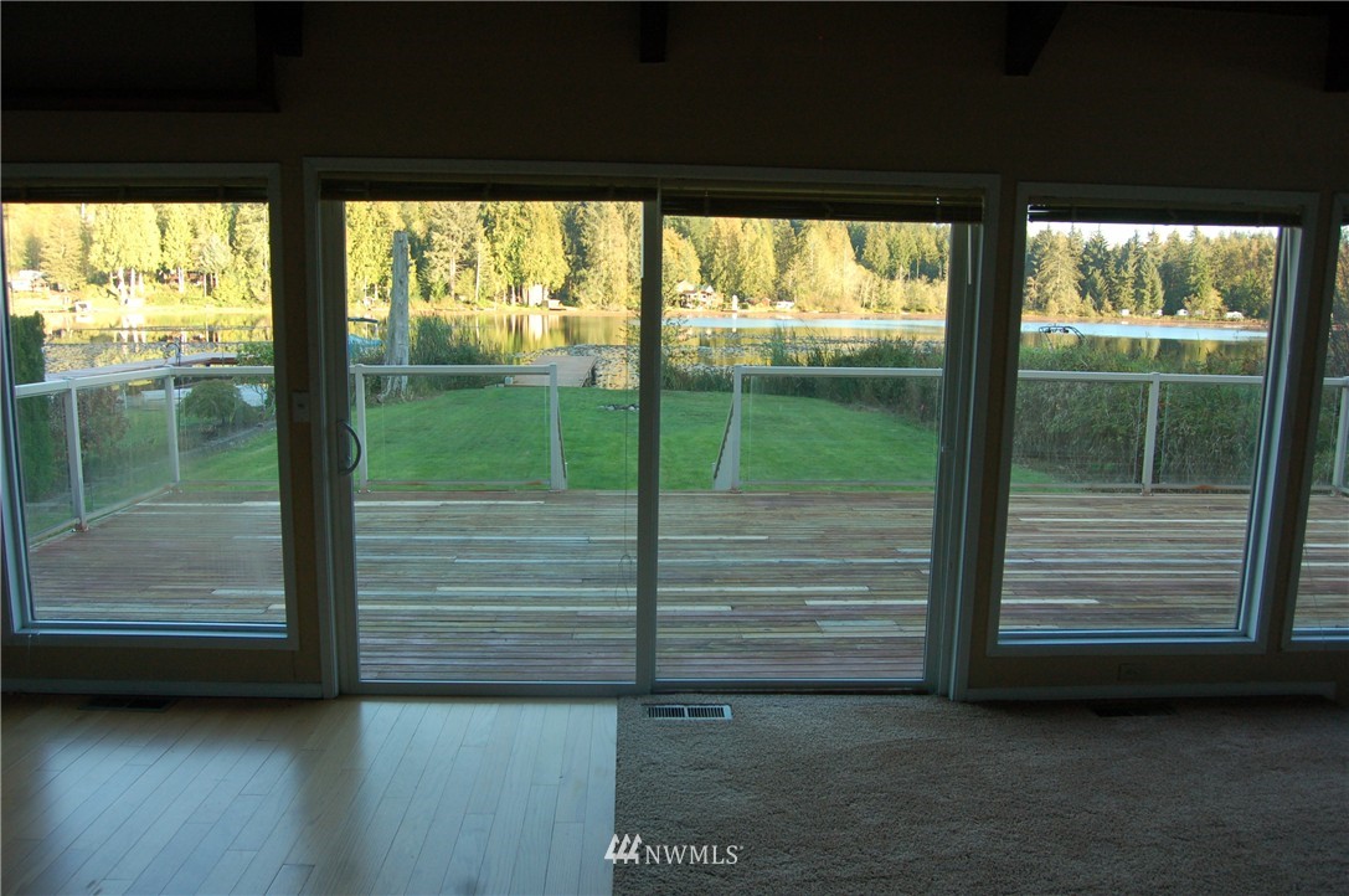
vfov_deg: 47.8
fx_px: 1011
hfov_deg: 67.4
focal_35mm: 27
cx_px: 674
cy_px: 448
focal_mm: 18
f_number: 5.6
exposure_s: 1/125
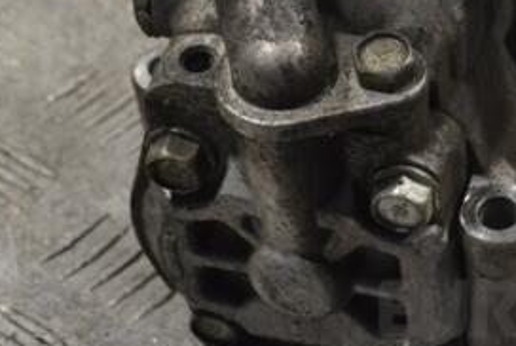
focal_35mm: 152
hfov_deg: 13.5
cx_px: 343
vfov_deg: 9.0
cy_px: 55
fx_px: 2181
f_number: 9
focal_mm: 46
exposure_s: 1/320
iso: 3200
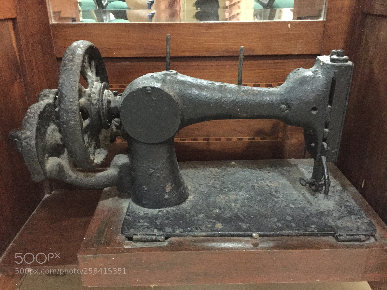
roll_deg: -0.7
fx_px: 324
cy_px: 145
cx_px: 194
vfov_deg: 48.2
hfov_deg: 61.7
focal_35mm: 29
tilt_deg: -23.7
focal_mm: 4.15
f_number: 2.2
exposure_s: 1/15
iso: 1250
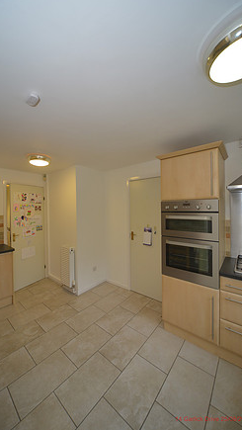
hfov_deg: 78.4
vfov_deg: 110.8
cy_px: 209
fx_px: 148
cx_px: 113
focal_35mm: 13
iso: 500
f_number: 5.6
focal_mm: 12
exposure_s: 1/30
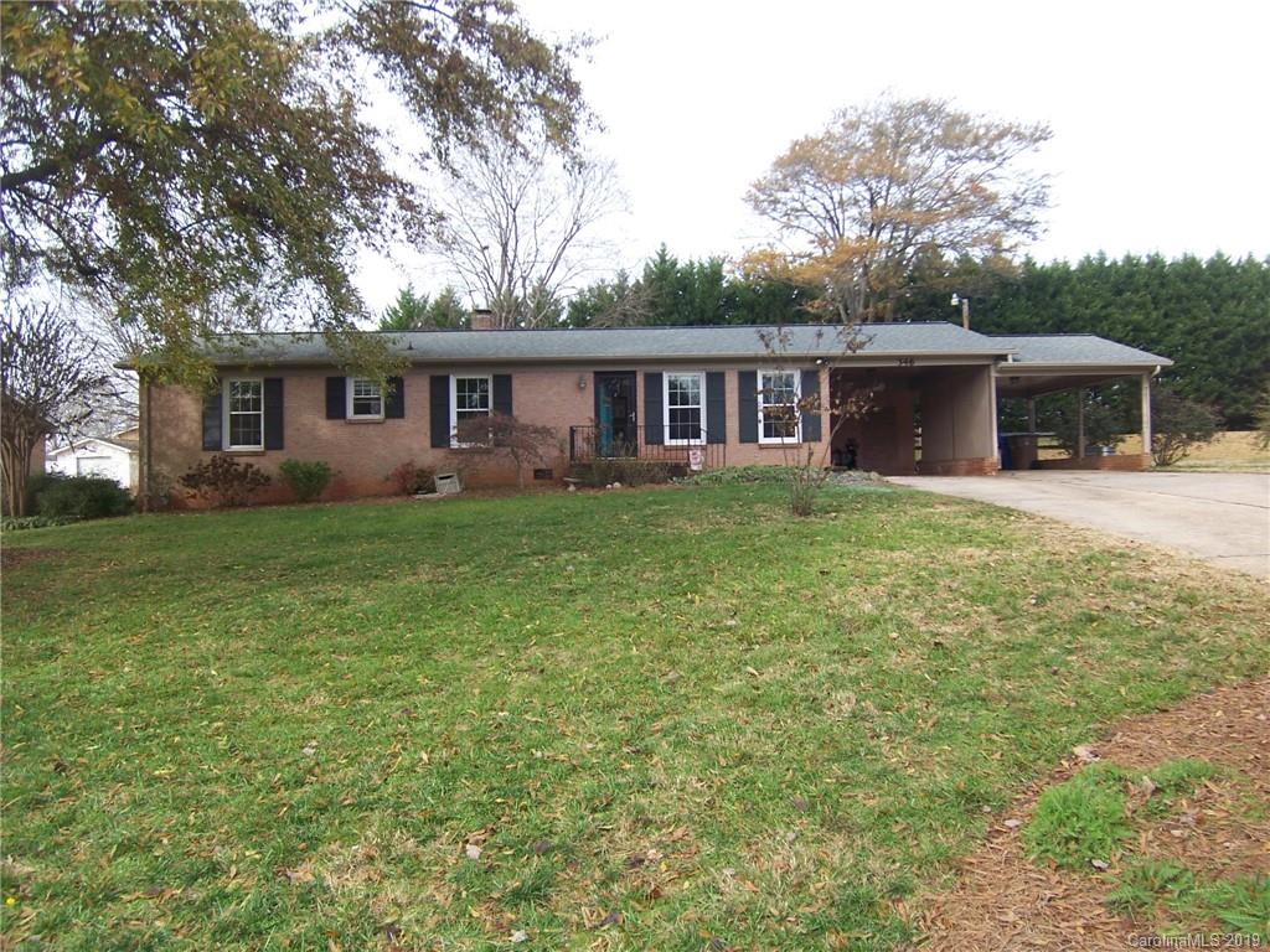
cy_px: 476
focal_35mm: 23
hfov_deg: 73.9
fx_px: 844
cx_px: 635
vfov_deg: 58.9
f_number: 2.8
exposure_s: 1/250
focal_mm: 3.8
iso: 64
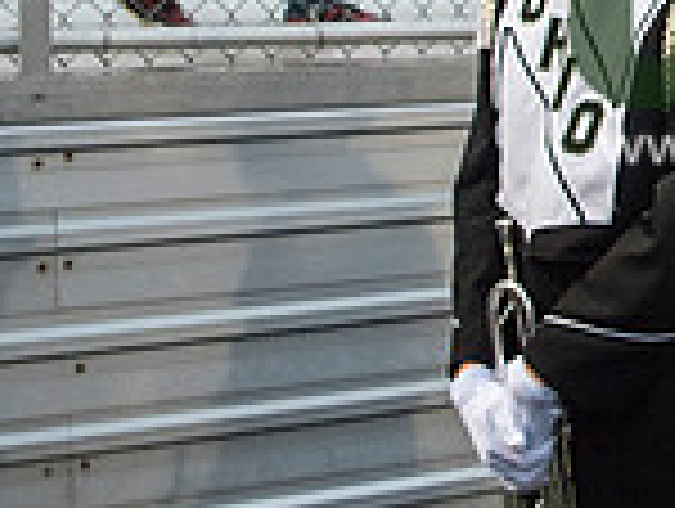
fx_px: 1738
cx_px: 909
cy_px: -11
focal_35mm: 89
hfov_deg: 19.9
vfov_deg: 16.3
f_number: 3.2
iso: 2000
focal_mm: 24
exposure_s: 1/800
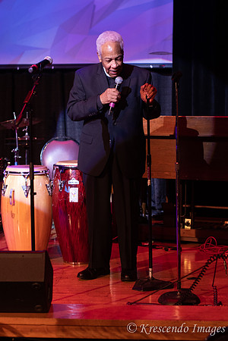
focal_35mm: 75
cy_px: 170
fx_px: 712
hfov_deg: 18.2
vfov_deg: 27.0
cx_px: 114
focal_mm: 50
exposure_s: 1/60
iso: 1600
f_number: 2.8
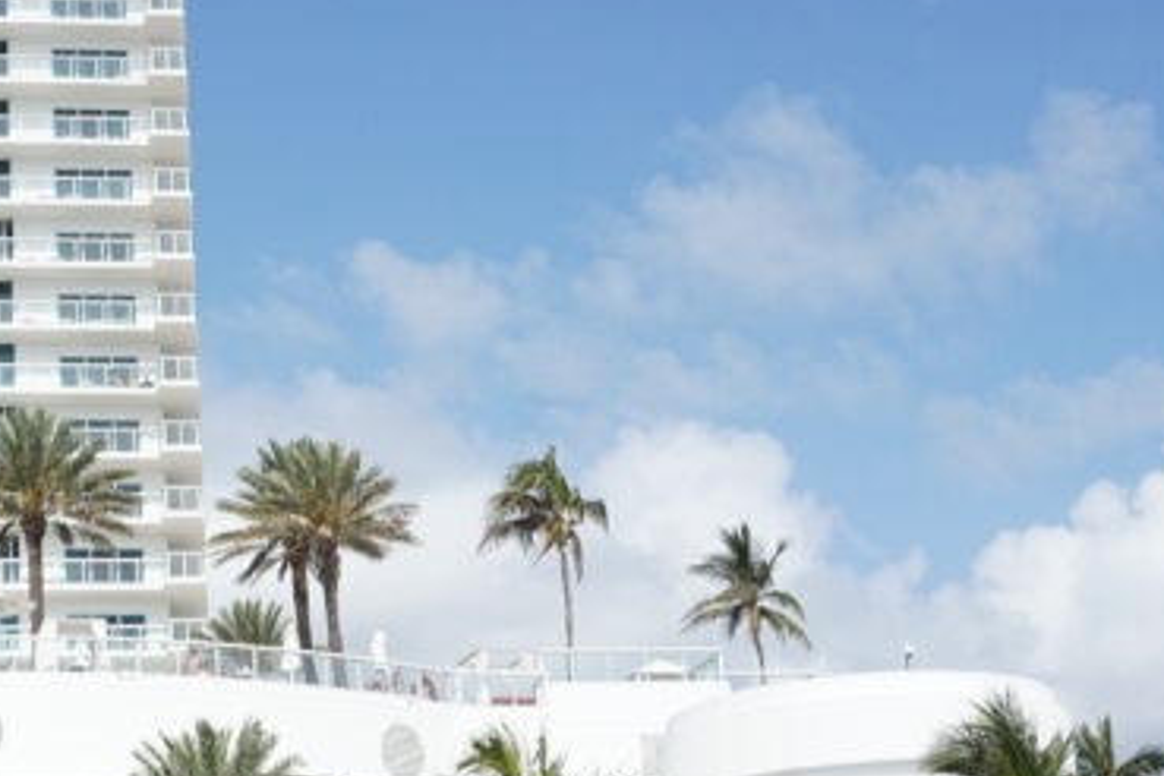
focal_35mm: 87
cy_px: 506
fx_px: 2825
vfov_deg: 15.6
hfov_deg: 22.7
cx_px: 101
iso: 320
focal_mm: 21
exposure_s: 1/2500
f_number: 5
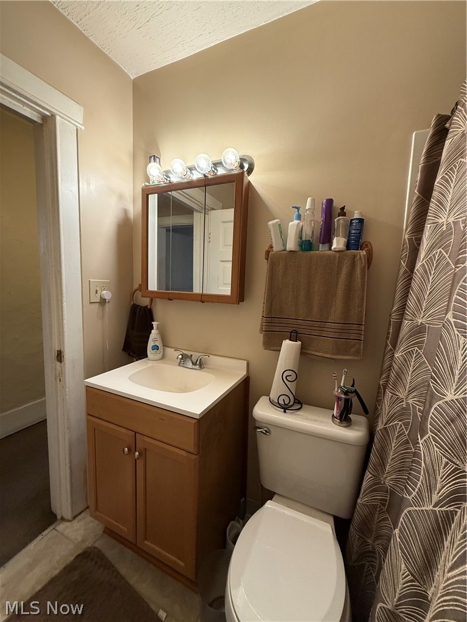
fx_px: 252
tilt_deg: -5.4
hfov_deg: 85.7
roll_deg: -3.5
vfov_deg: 102.1
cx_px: 234
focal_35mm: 14
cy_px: 311
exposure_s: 1/60
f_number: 2.2
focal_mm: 2.22
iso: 320
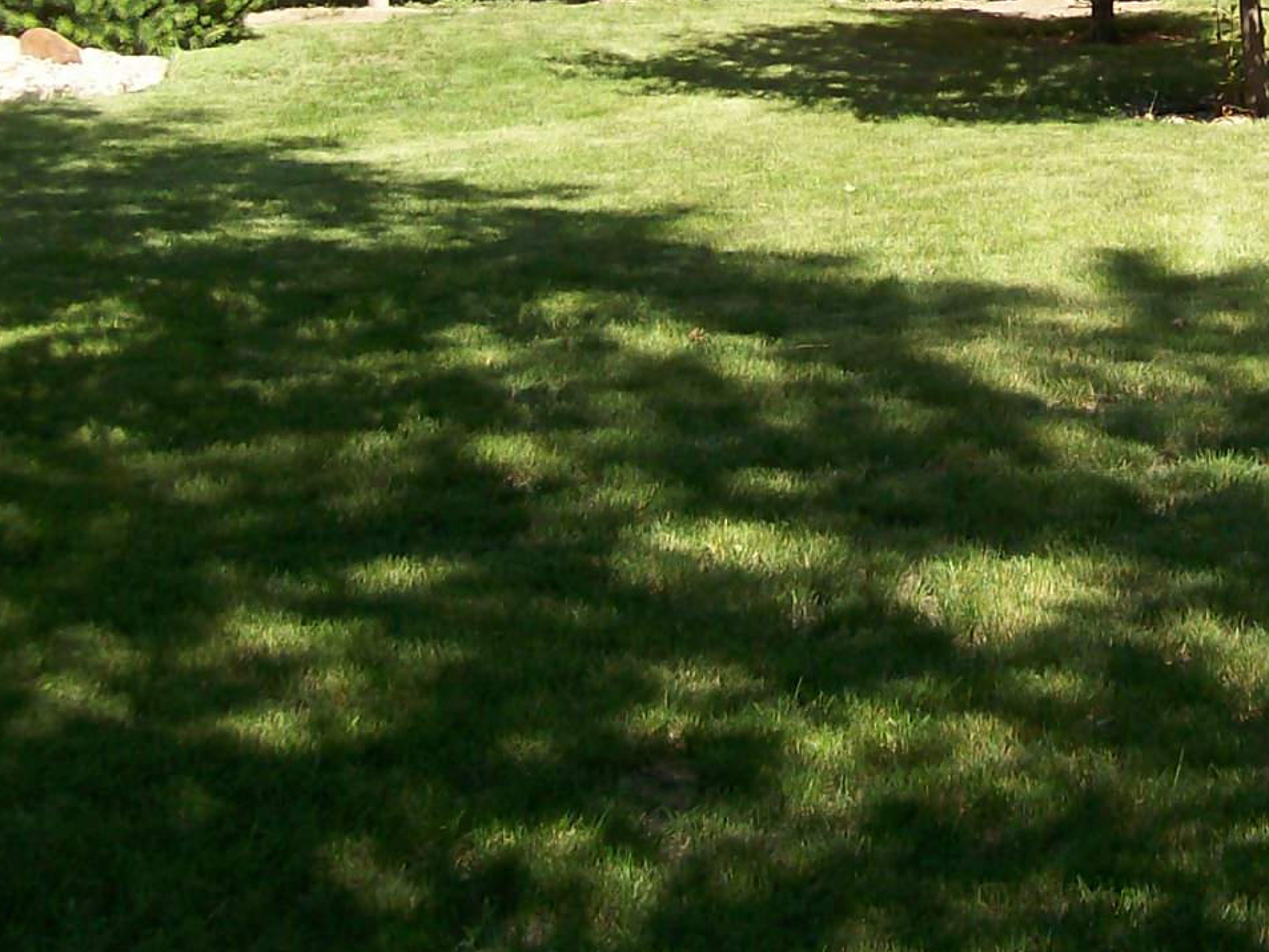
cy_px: -88
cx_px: 1238
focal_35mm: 87
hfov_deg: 21.8
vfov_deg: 16.5
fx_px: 3190
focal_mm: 6
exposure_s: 1/656
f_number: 2.7
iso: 80
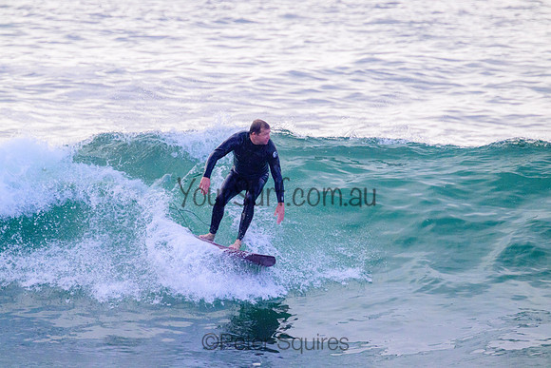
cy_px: 184
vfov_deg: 1.7
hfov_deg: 2.6
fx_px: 12247
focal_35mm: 800
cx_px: 276
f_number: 11
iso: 3200
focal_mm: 800
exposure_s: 1/2000
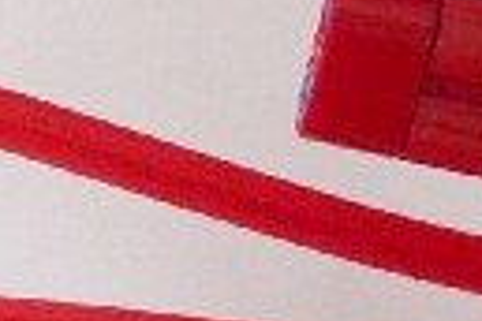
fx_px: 2985
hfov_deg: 8.6
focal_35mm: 223
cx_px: -546
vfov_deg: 6.0
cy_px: -269
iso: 160
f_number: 2.8
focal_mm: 4.8
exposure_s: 1/30
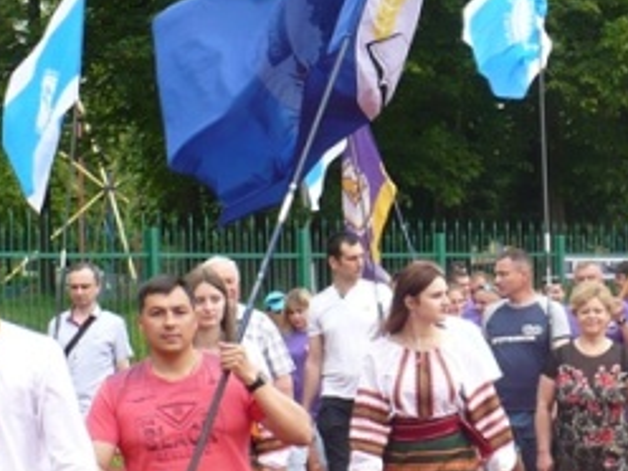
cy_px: 375
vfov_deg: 11.5
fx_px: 2340
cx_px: 572
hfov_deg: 15.1
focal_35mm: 129
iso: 100
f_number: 2.9
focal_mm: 7
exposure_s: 1/200
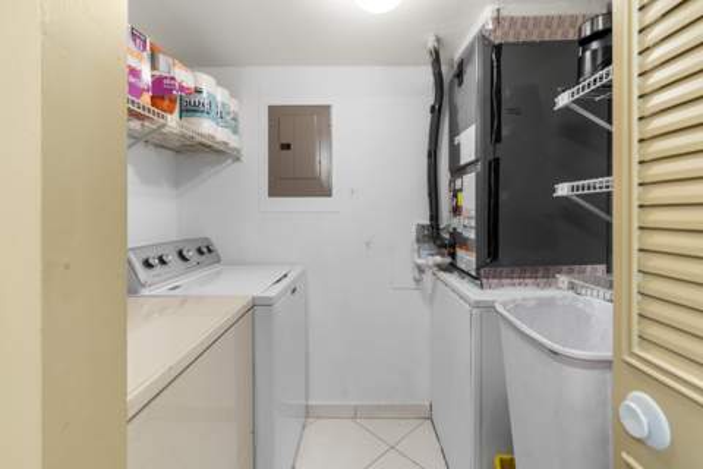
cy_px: 234
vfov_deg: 77.3
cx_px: 352
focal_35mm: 15
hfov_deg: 100.4
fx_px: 293
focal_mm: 10
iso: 100
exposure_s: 1
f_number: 8
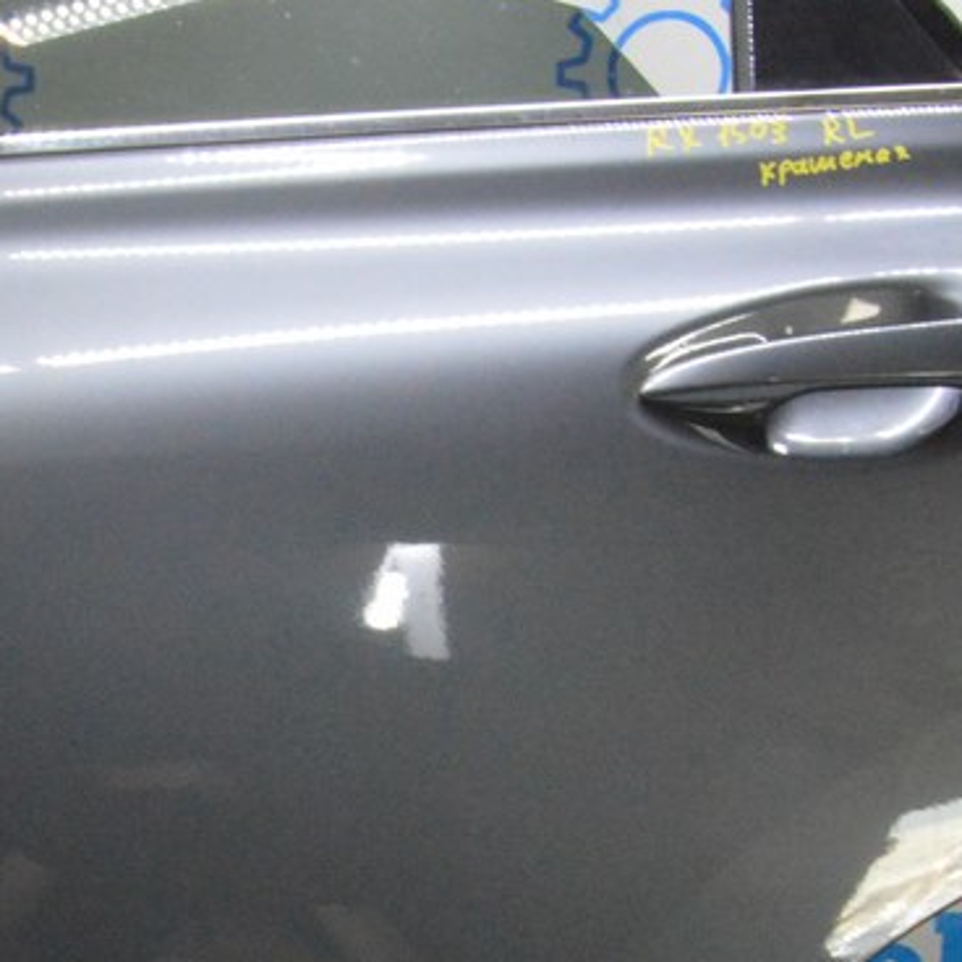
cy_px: 869
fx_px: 2452
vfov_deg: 21.7
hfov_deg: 21.6
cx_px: 63
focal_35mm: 78
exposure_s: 1/15
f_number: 20
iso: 6400
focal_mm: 22
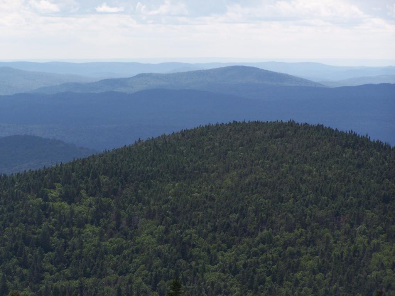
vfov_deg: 7.9
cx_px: 198
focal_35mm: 189
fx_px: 2157
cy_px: 148
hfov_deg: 10.5
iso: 80
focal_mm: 31.3
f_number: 4.5
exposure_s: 1/640
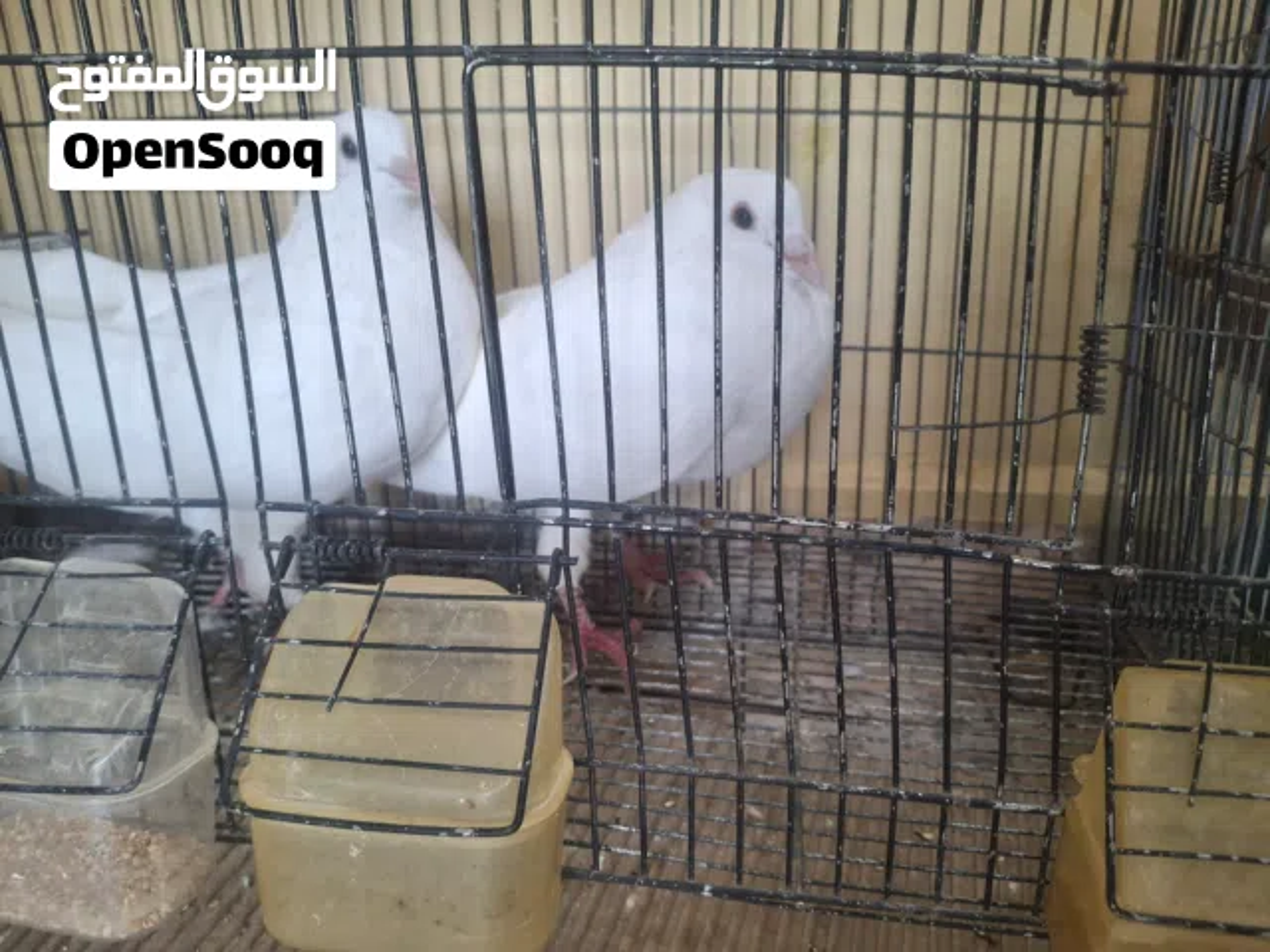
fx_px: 917
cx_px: 635
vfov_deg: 54.9
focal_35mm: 25
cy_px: 476
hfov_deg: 69.4
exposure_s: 1/100
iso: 125
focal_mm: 4.69
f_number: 1.8
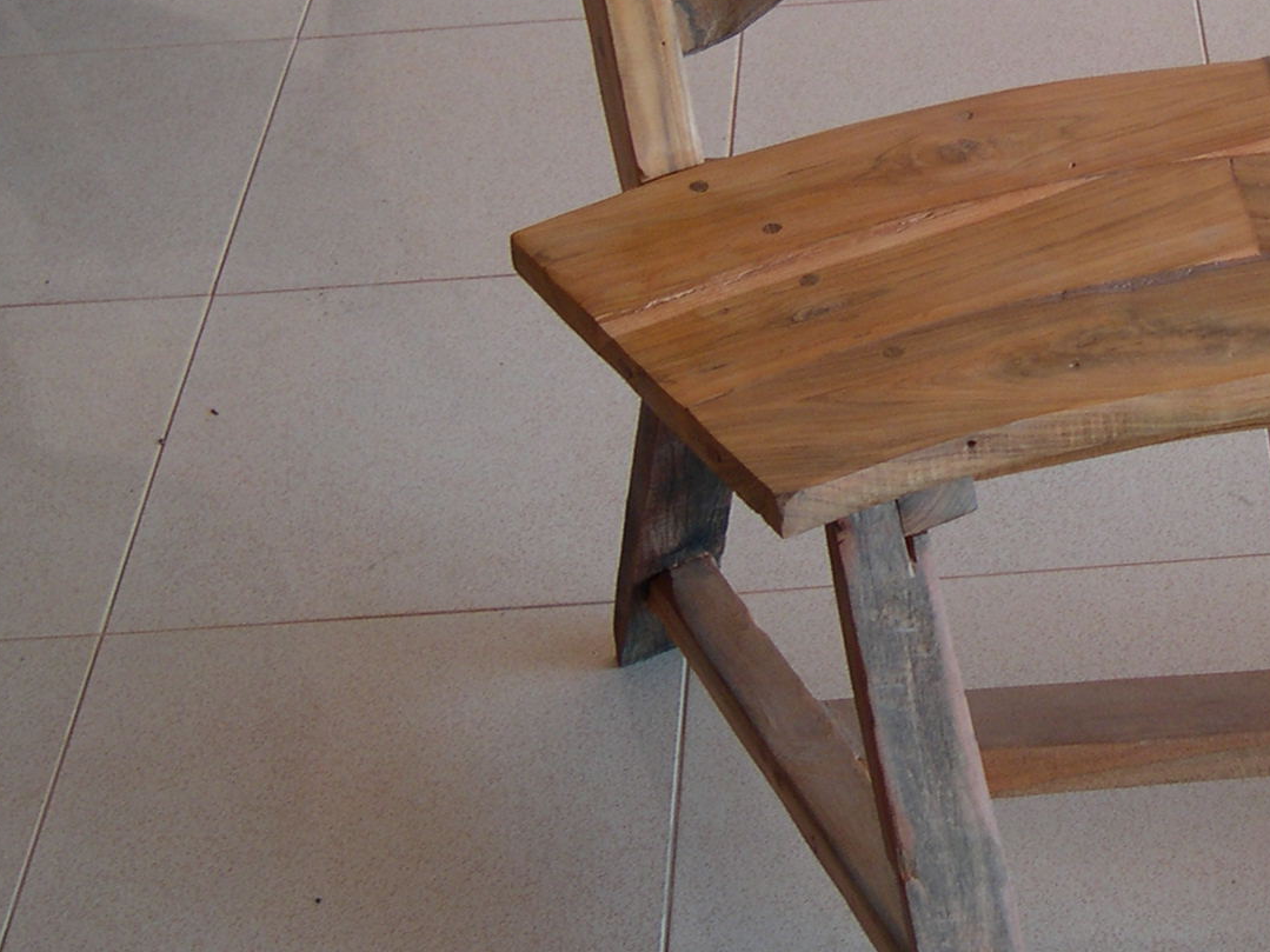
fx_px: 2935
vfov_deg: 18.1
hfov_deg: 23.5
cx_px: 1226
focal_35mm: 80
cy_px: 91
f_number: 2.8
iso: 100
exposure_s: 1/70.9
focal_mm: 8
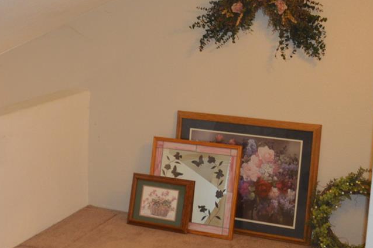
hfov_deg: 26.4
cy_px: 130
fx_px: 768
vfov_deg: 18.3
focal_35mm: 74
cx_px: 40
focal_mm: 21
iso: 560
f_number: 3.8
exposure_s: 1/60
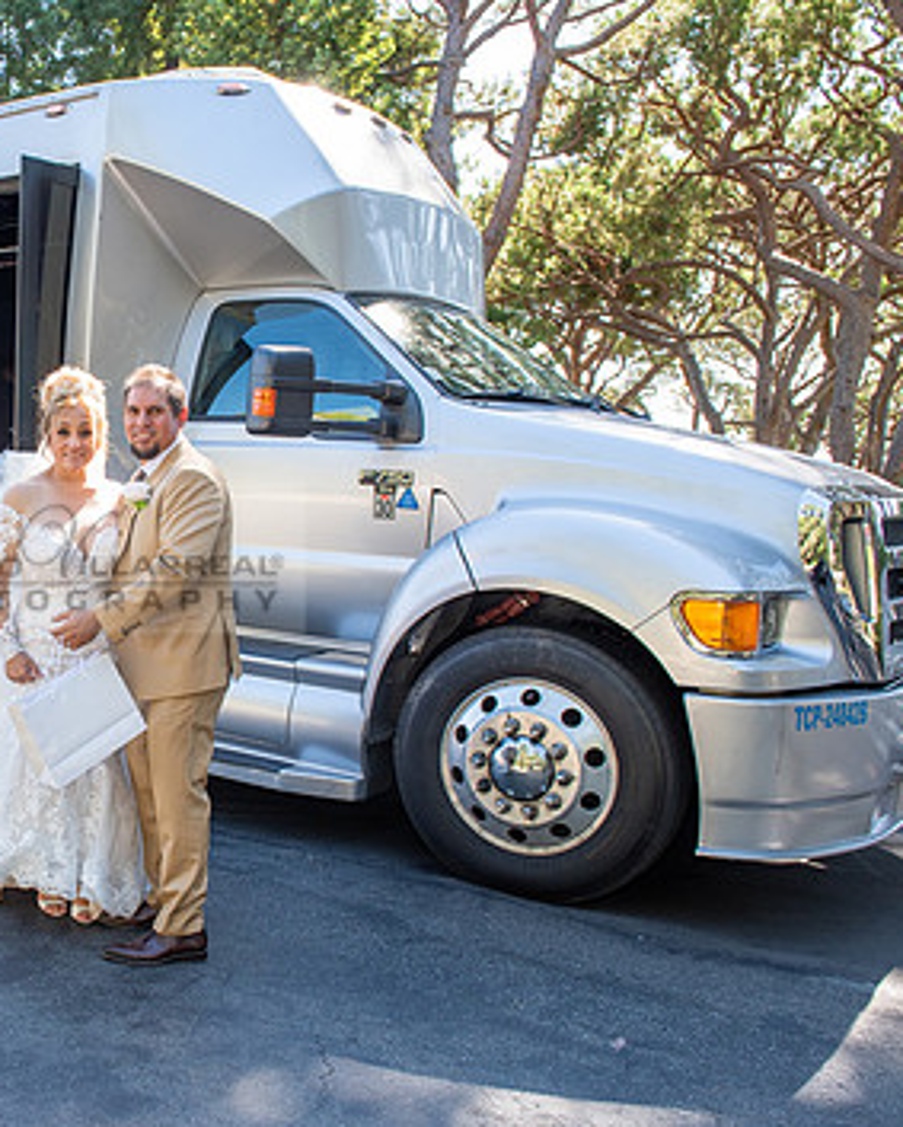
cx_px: 35
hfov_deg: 36.7
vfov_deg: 49.0
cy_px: 557
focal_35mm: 37
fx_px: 1234
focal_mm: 24
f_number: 6.3
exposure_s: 1/200
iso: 400
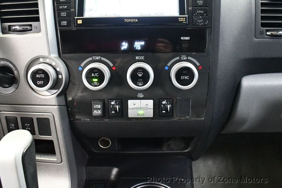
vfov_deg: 36.9
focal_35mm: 36
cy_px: 94
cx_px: 141
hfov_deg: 53.1
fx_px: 282
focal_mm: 18
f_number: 3.5
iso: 11400
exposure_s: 1/60
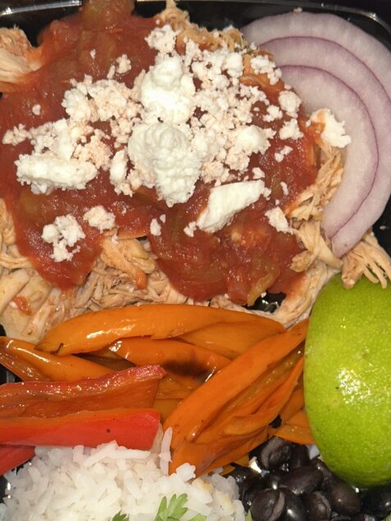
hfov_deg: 16.2
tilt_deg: -82.7
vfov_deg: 21.4
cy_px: 374
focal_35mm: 91
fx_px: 1370
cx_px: 185
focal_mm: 6.86
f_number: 1.78
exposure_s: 1/49
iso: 64
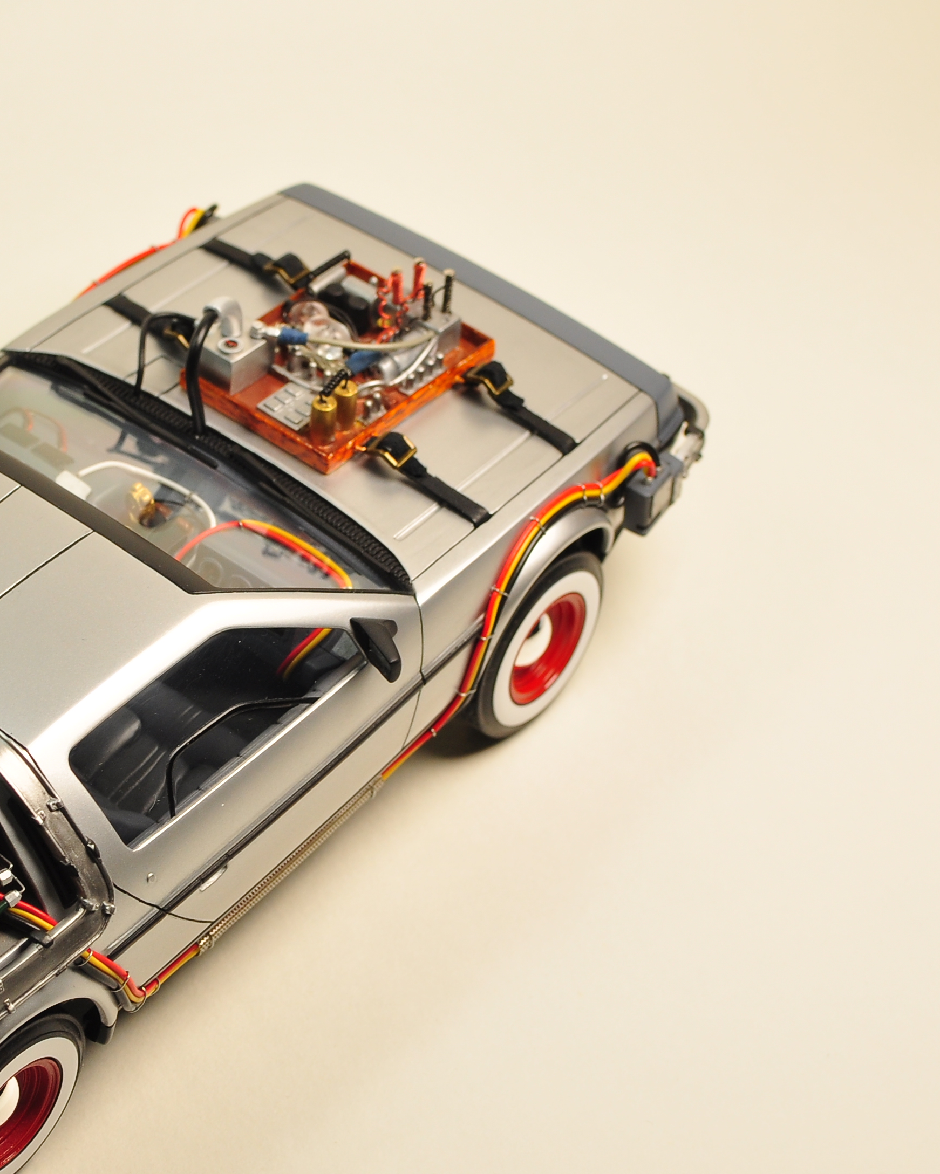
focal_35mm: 97
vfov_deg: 19.8
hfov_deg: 15.6
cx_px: 53
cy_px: 673
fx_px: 3370
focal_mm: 35
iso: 200
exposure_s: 1/80
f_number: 7.1
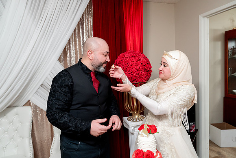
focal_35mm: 24
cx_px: 118
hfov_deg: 73.7
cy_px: 79
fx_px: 157
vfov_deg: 53.2
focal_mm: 24
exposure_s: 1/160
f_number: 2.8
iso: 1600
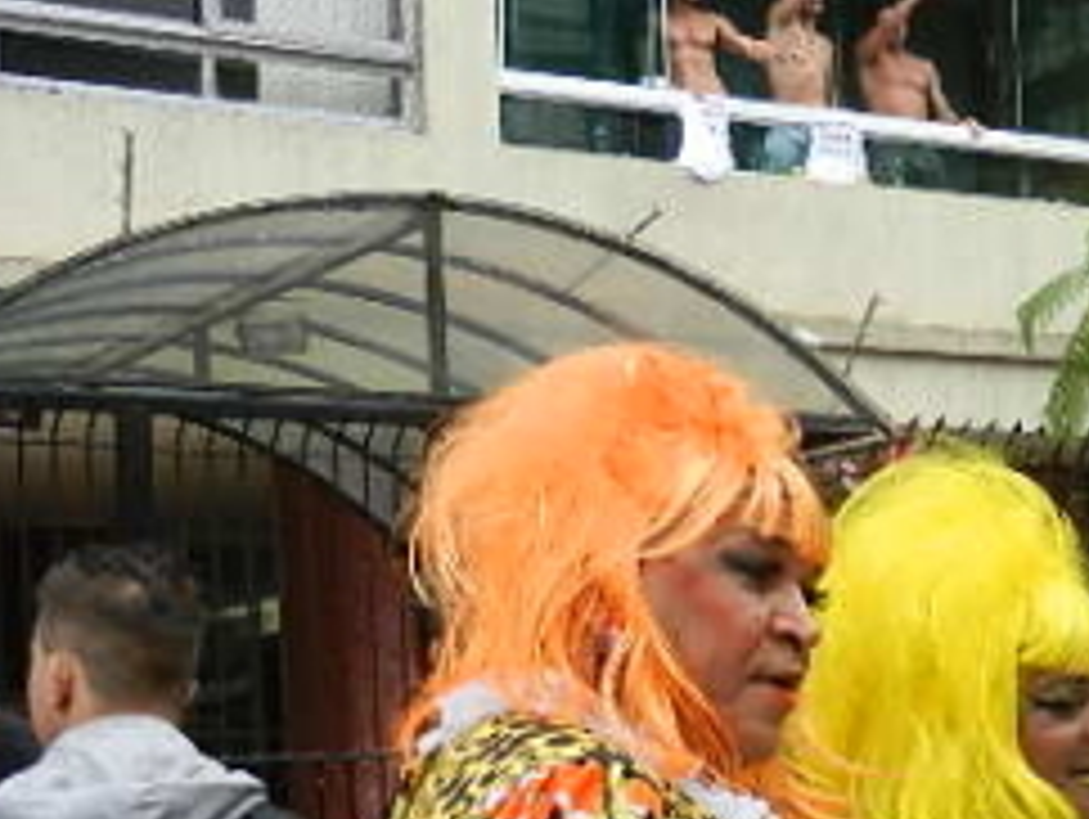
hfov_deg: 20.4
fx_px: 2866
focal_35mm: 91
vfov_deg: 16.1
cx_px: 1238
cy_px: 713
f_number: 4
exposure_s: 1/250
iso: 280
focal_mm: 6.9
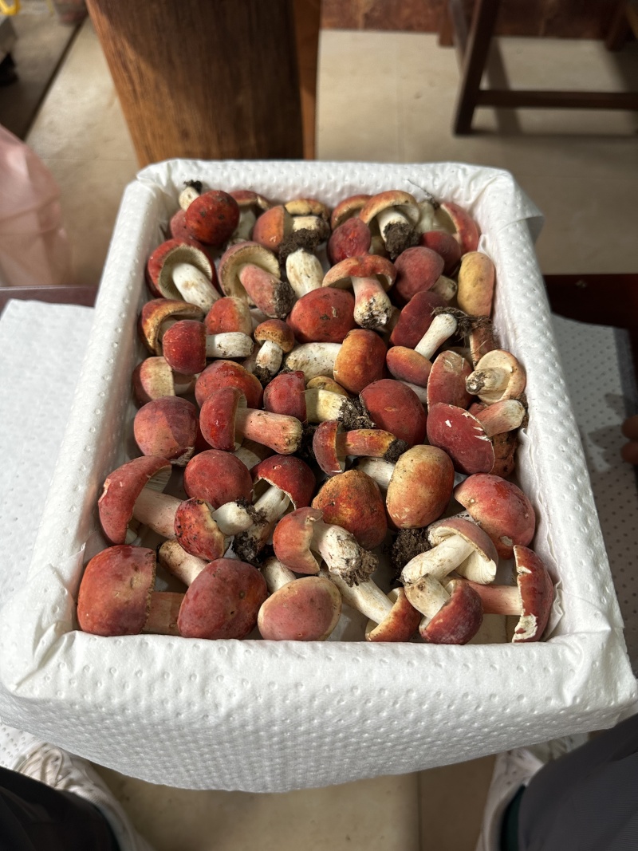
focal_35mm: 24
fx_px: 590
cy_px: 426
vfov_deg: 71.6
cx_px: 319
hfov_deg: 56.8
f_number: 1.78
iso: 160
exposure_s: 1/122
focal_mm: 6.86
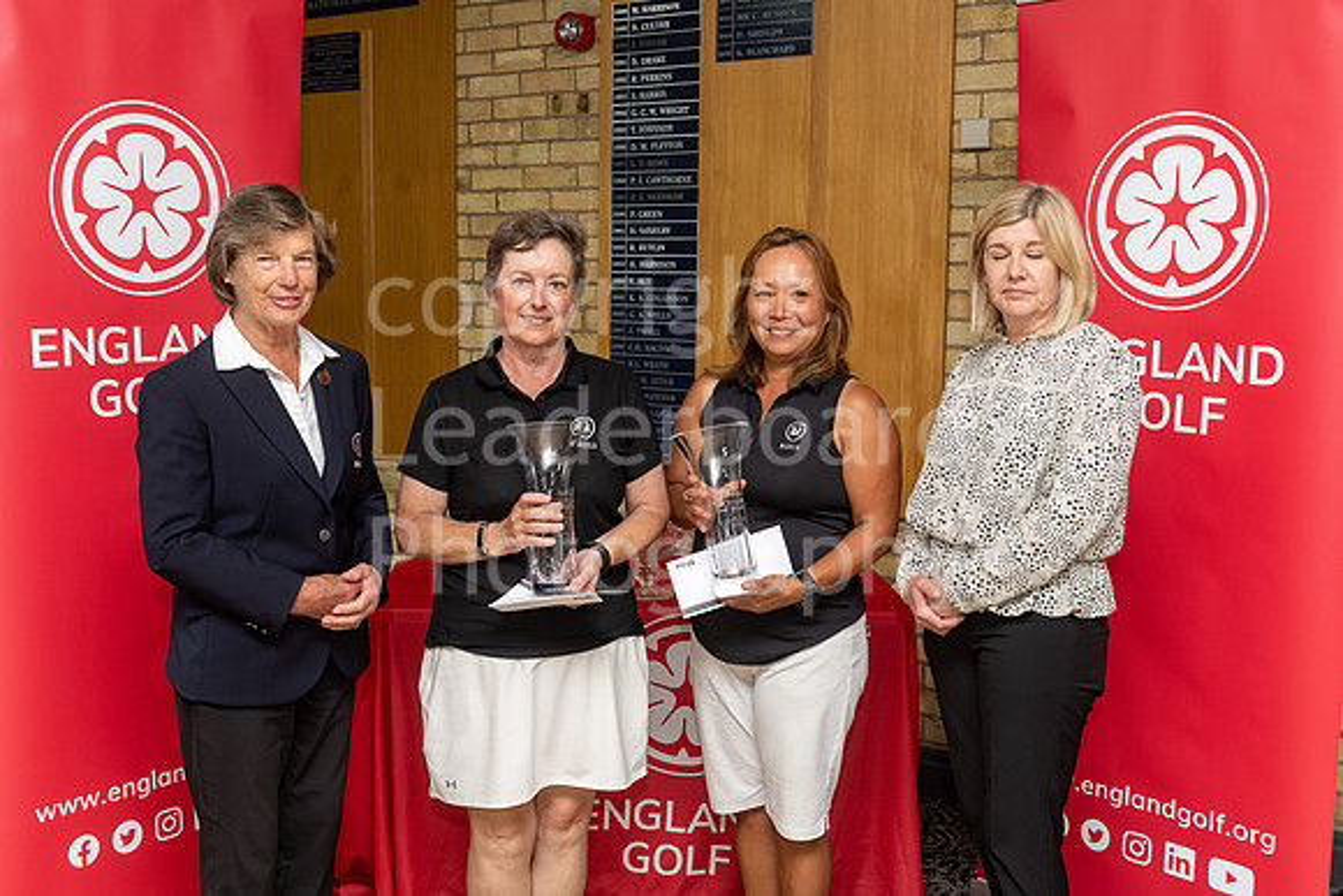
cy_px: 448
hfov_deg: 50.7
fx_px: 1418
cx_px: 672
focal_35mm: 38
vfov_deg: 35.1
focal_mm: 38
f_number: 5
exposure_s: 1/40
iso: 320
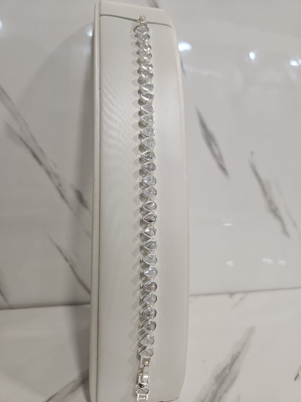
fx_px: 267
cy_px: 201
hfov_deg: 58.9
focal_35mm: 23
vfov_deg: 73.9
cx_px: 150
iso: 125
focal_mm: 5.4
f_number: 1.8
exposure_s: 1/100
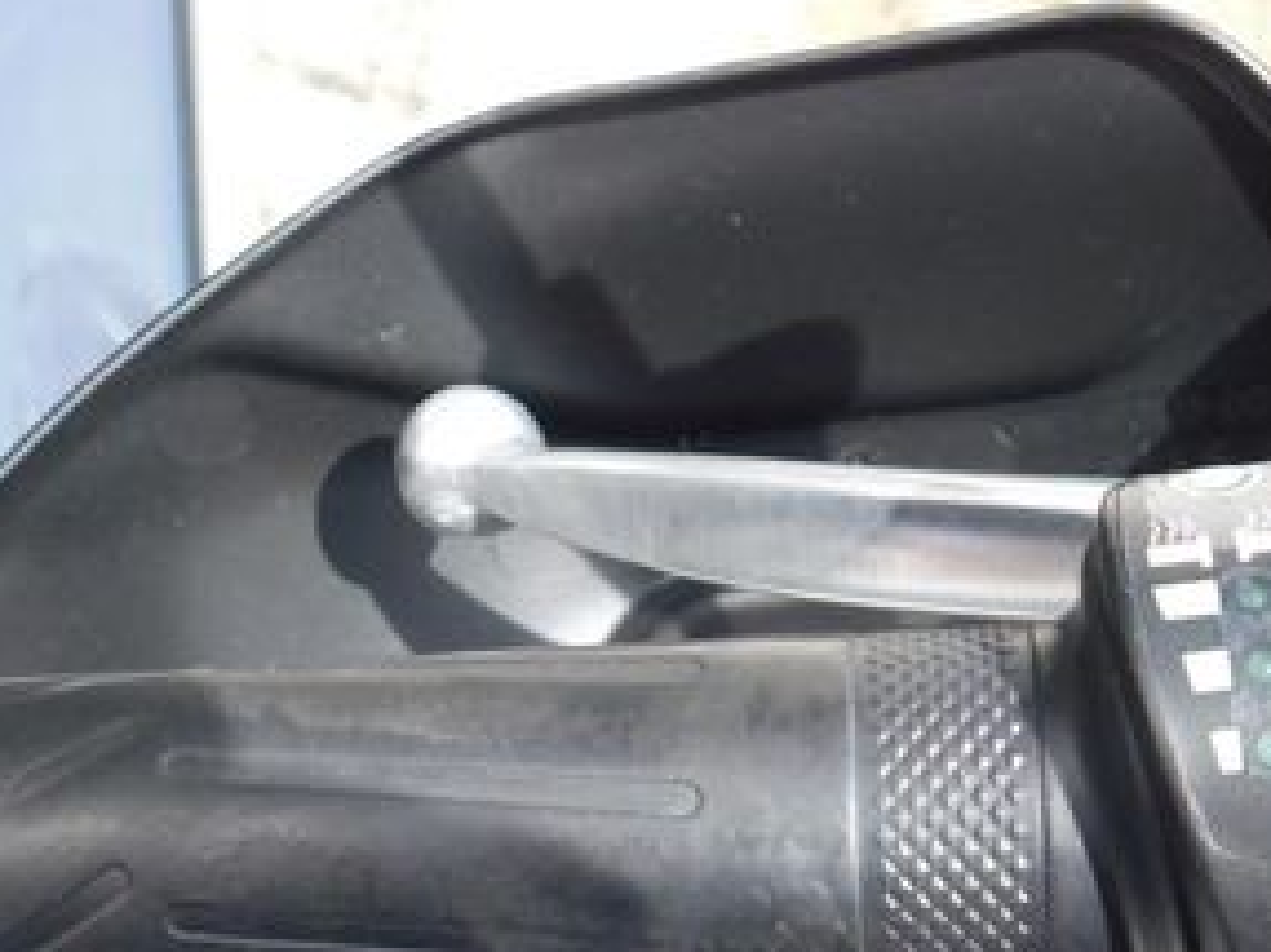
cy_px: 952
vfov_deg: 21.2
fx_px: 2459
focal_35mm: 67
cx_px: 629
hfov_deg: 29.0
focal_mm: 5.3
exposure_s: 1/250
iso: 125
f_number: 3.2
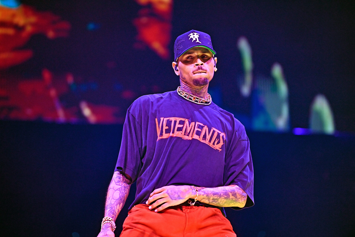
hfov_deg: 11.1
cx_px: 178
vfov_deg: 7.4
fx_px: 1824
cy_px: 118
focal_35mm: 185
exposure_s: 1/1250
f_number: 2.8
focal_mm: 185
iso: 3200
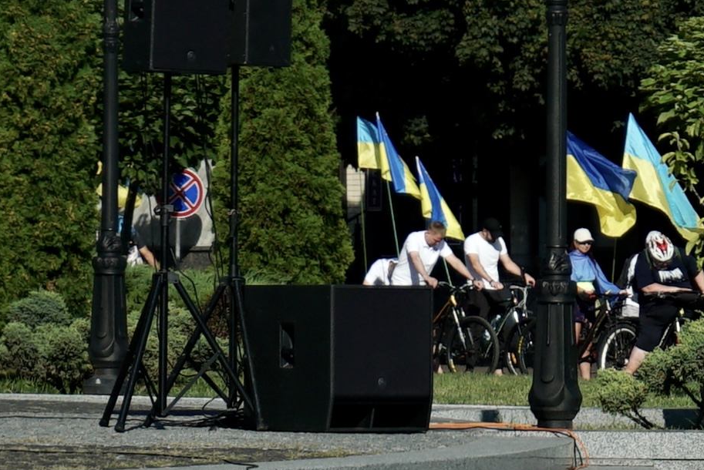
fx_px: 6125
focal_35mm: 313
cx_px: 725
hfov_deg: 6.6
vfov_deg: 4.4
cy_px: 378
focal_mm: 70
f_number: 5.6
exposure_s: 1/1600
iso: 100
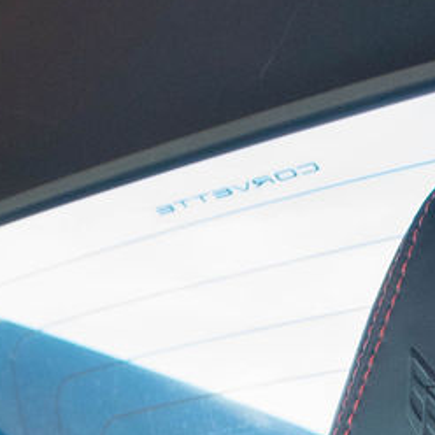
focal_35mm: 142
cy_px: 877
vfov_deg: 11.1
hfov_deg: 12.3
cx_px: 114
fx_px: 2019
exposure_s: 1/160
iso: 400
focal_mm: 18
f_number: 6.3
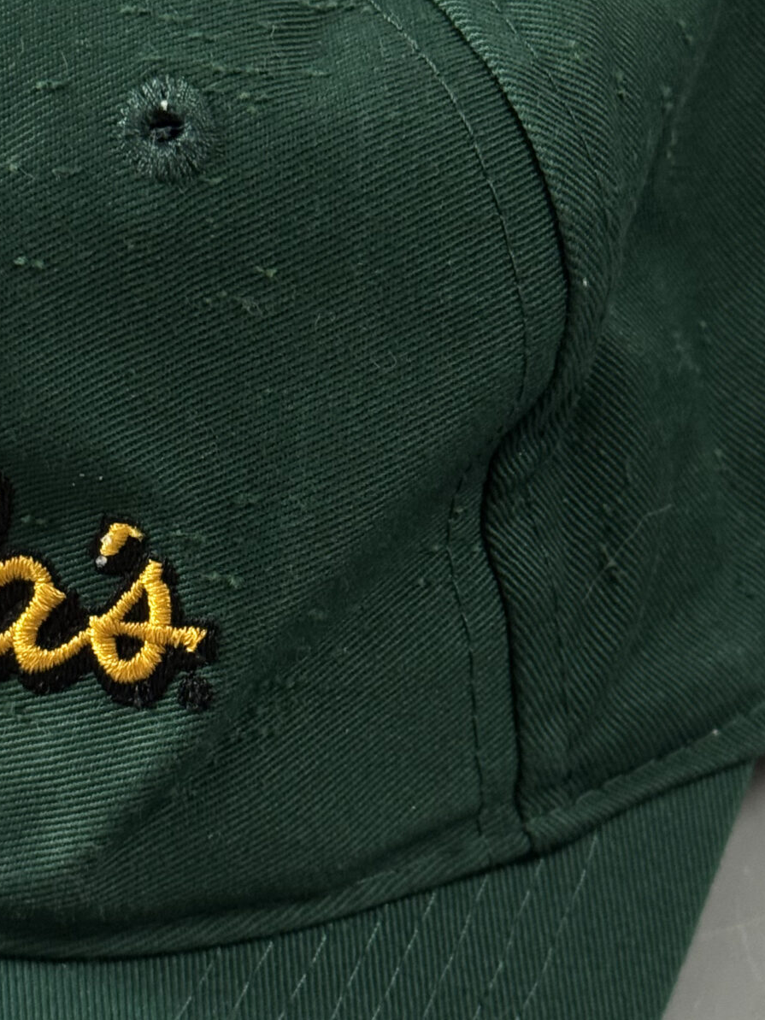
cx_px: 240
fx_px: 3034
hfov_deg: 14.3
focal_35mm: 103
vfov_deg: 19.1
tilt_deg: -43.9
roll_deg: +8.0
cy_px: 475
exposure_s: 1/60
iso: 200
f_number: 1.78
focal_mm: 6.76
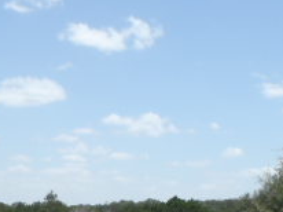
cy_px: 259
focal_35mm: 87
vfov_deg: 16.2
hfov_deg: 22.3
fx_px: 710
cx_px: 73
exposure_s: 1/640
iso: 80
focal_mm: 5
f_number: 3.9
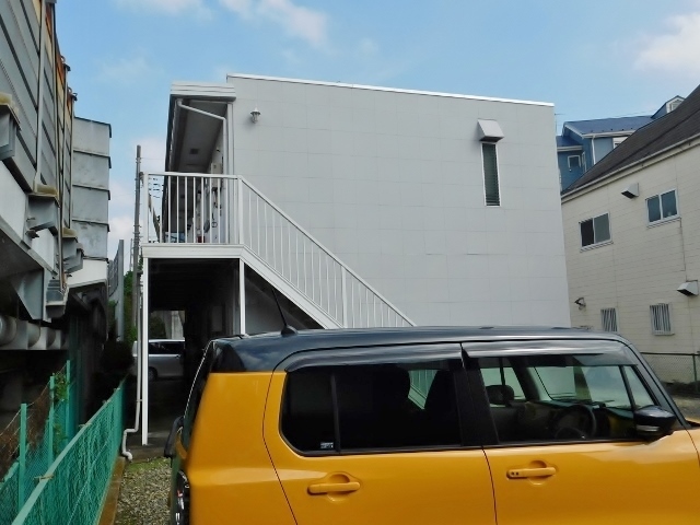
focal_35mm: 30
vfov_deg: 46.8
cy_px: 262
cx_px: 350
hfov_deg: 60.0
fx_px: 607
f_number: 6.4
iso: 125
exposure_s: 1/400
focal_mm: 5.3
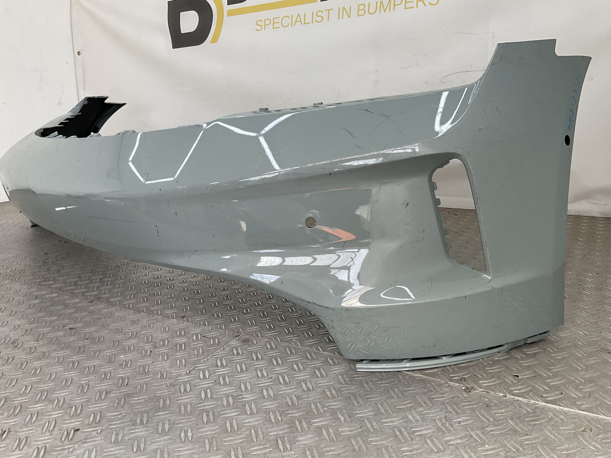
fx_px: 512
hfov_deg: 61.7
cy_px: 229
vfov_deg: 48.2
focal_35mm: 29
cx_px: 306
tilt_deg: -14.7
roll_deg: +2.6
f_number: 1.8
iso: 16
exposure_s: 1/240
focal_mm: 3
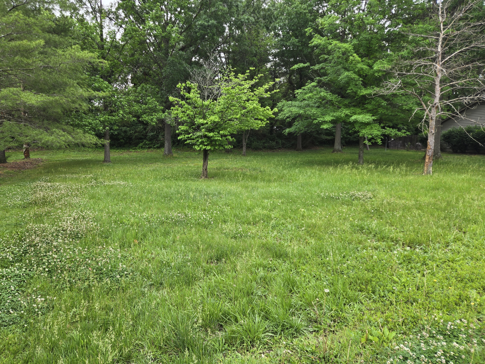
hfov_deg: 67.1
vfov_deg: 53.1
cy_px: 178
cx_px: 213
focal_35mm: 26
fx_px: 364
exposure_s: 1/247
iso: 25
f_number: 1.8
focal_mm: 5.4
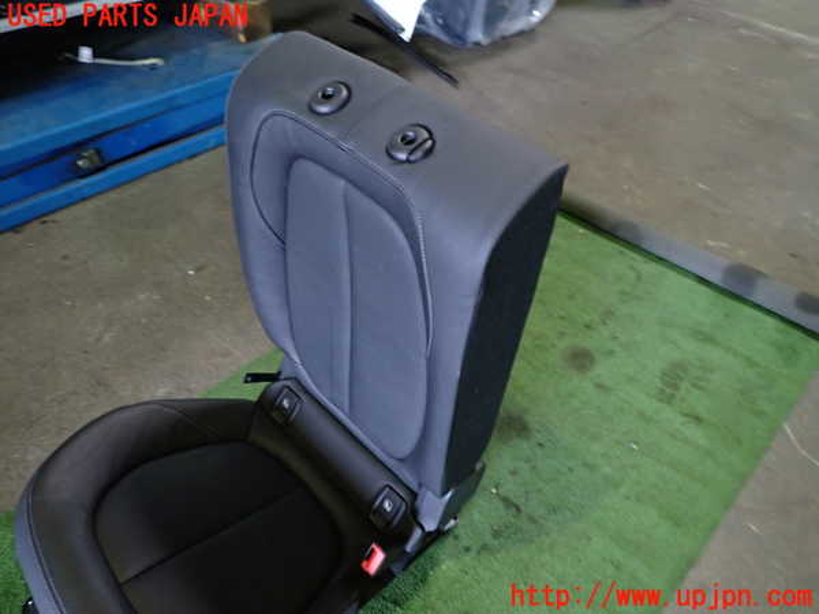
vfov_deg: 54.9
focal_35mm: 25
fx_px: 591
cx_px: 410
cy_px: 307
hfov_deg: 69.4
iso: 400
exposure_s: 1/30
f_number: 2
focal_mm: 4.5
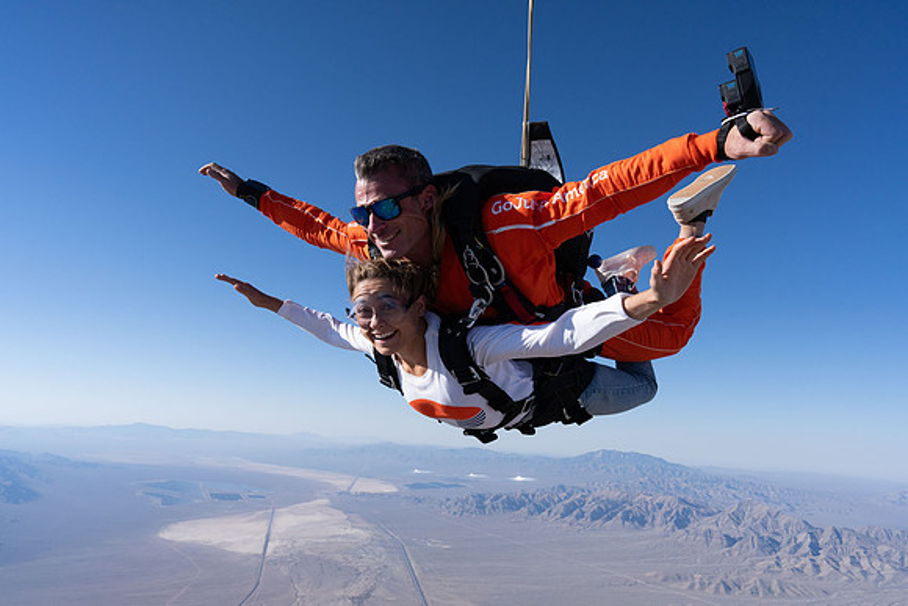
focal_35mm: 24
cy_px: 303
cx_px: 454
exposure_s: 1/2000
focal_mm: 24
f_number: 10
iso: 800
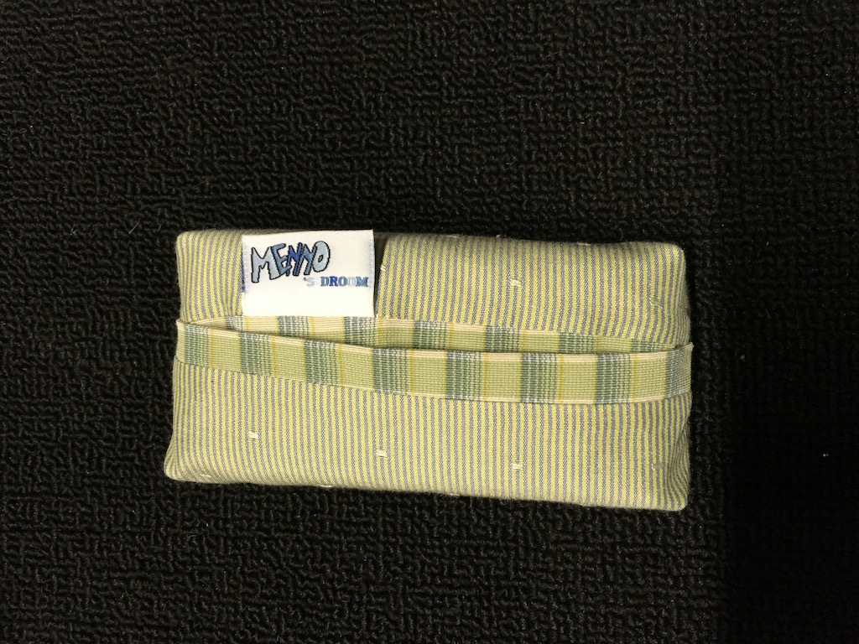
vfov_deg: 48.2
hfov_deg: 61.7
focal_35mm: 29
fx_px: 720
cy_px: 322
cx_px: 430
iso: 200
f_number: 2.2
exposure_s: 1/25
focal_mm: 4.15
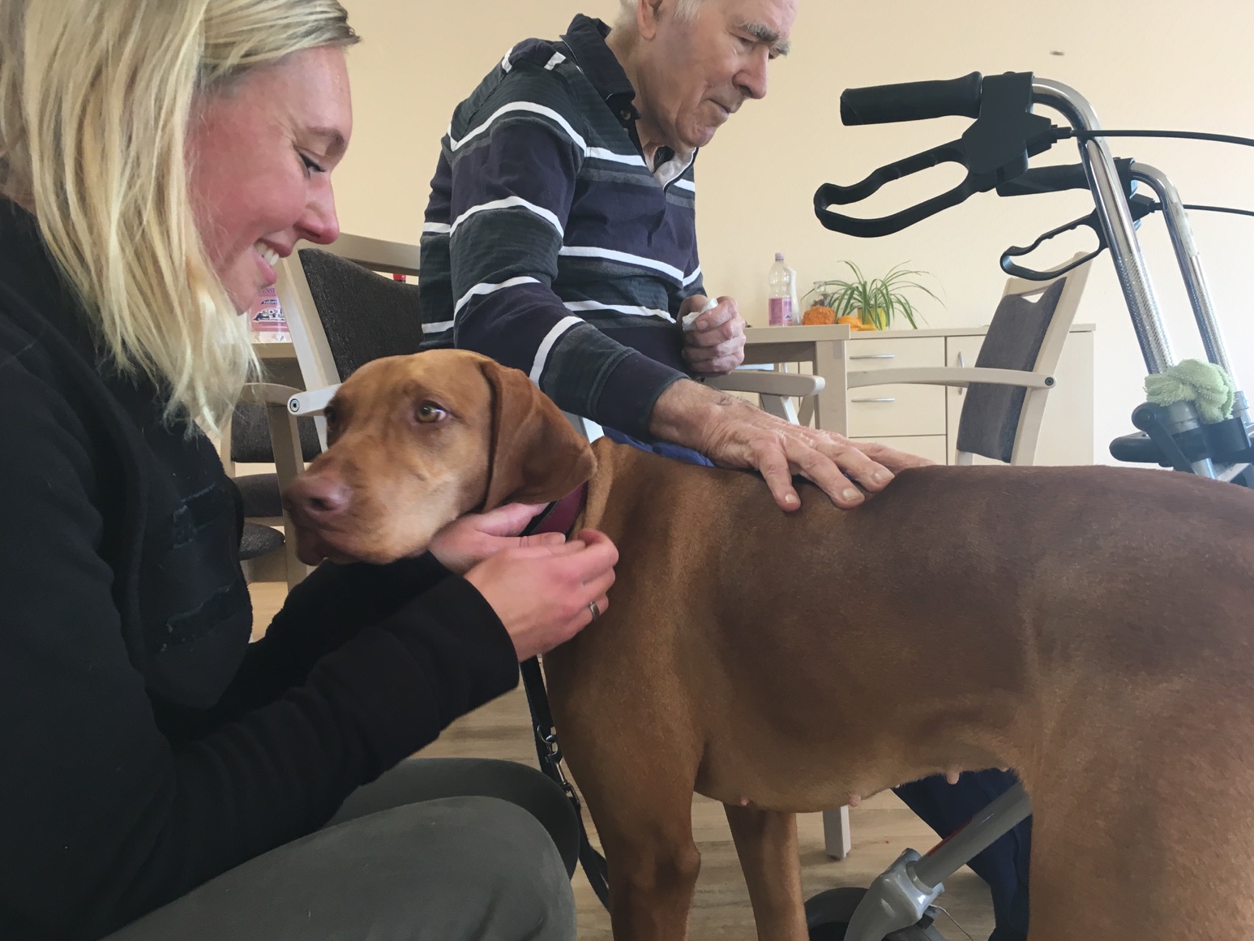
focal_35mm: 30
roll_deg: +1.3
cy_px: 463
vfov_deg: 46.8
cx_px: 640
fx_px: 1087
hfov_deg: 60.0
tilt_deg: -2.7
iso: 32
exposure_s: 1/33
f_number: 2.2
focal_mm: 4.15
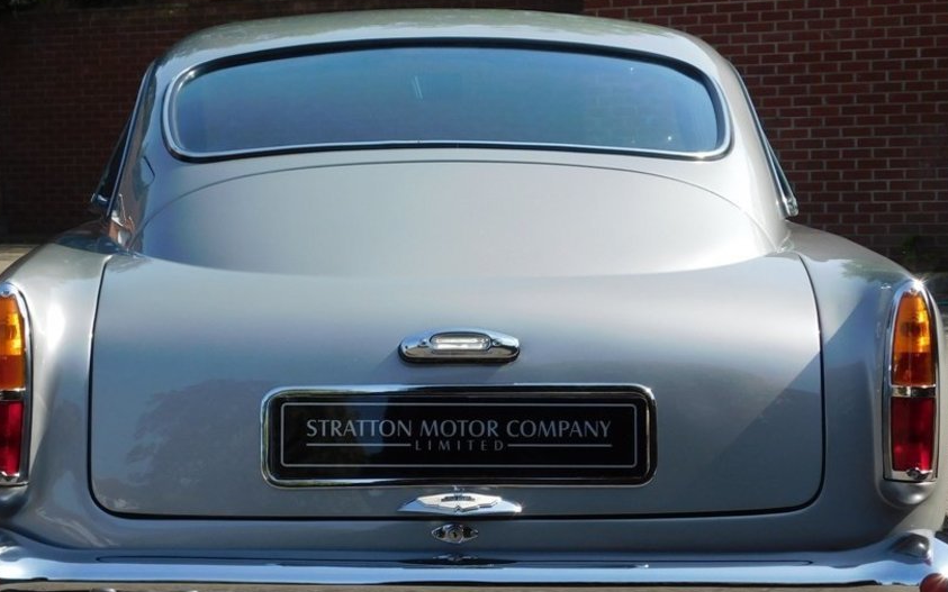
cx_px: 433
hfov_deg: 23.3
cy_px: 311
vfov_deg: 14.7
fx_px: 2300
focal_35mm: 89
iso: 125
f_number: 4
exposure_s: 1/640
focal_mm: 10.4
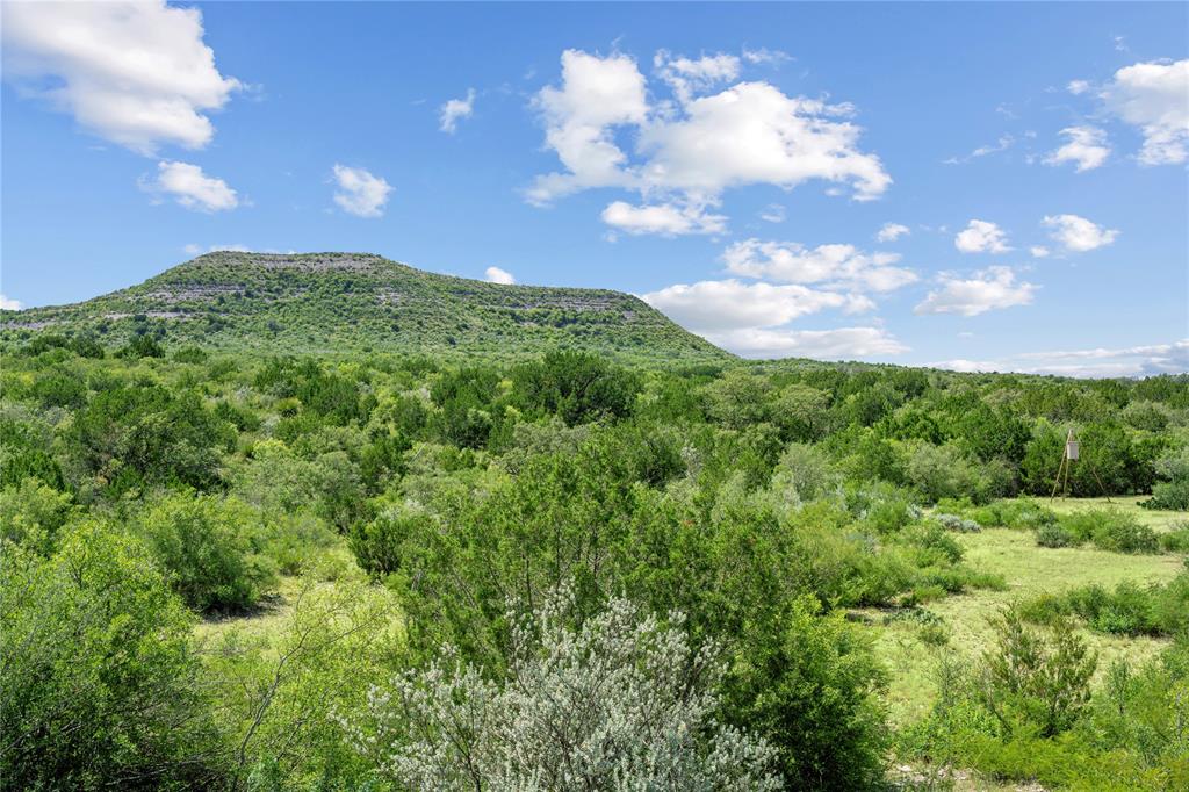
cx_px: 594
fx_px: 1321
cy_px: 396
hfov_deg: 48.5
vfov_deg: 33.4
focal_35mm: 40
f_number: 11
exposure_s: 1/100
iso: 80
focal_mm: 40
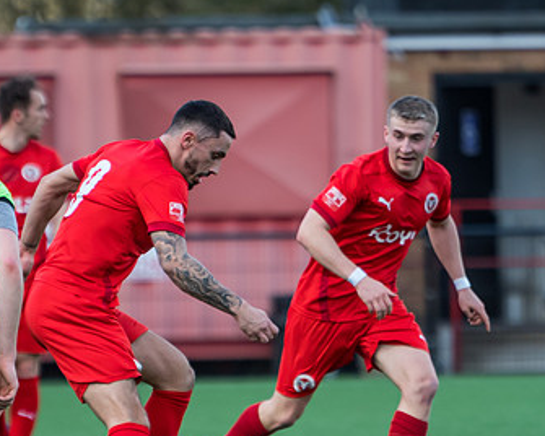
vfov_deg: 1.8
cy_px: 381
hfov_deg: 2.3
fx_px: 13759
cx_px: 189
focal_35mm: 853
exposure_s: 1/800
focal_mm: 280
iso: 400
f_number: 4
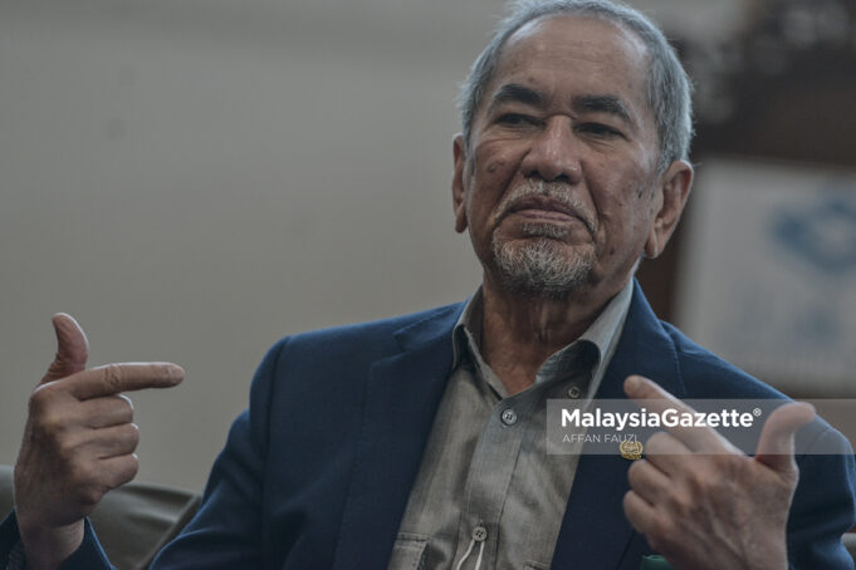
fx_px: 4755
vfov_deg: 6.9
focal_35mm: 200
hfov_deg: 10.3
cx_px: 428
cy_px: 285
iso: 640
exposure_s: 1/320
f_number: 2.8
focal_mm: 200
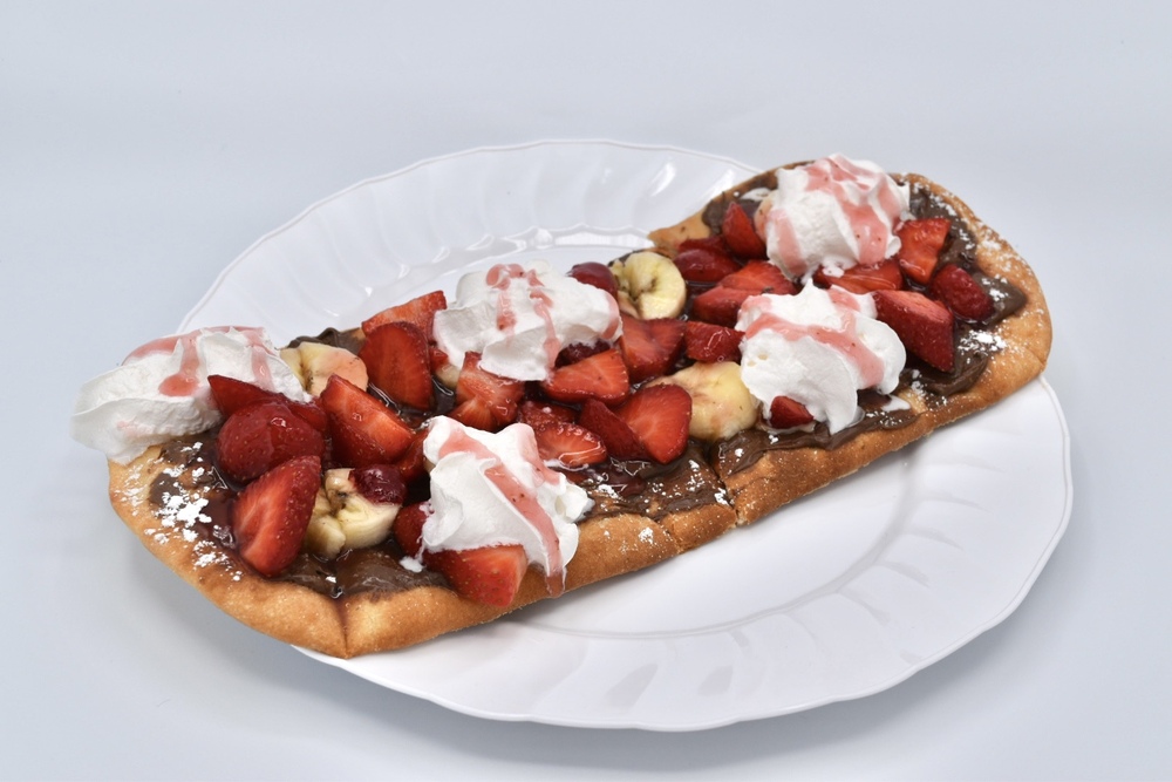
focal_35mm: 44
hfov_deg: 45.0
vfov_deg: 30.9
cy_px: 391
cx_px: 586
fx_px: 1416
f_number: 10
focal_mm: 29
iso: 200
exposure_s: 1/400
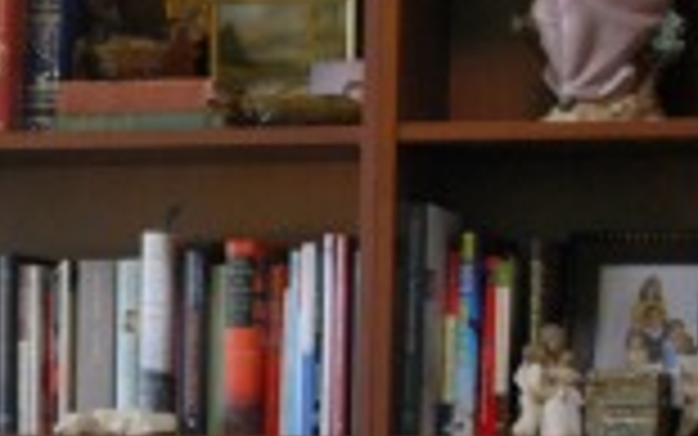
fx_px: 3425
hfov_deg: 11.3
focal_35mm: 180
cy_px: 575
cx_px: -212
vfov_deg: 7.2
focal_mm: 32
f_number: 4.8
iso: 450
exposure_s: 1/30
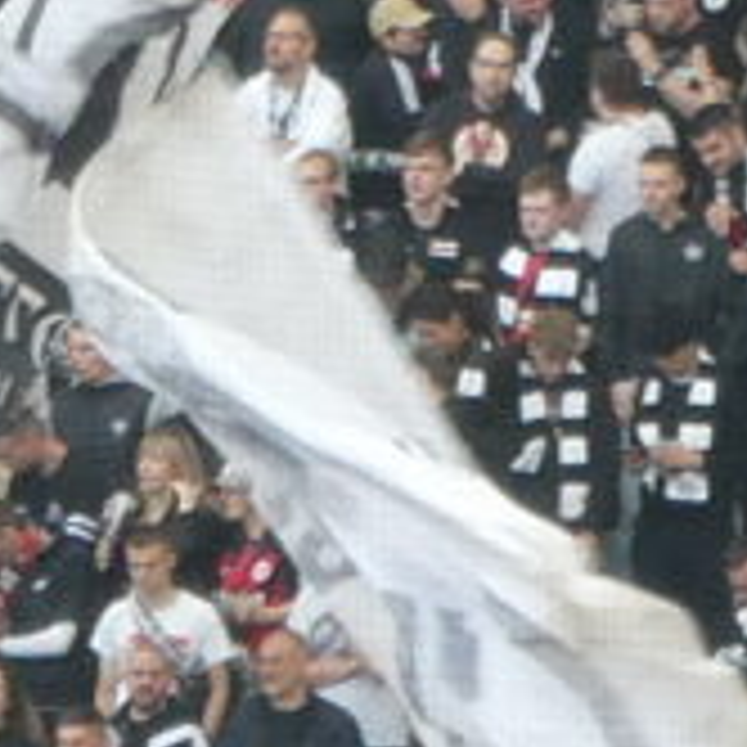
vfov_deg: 1.0
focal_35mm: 1828
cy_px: 1040
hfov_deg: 1.0
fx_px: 44630
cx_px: -1012
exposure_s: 1/80
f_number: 5.6
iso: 200
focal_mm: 38.4
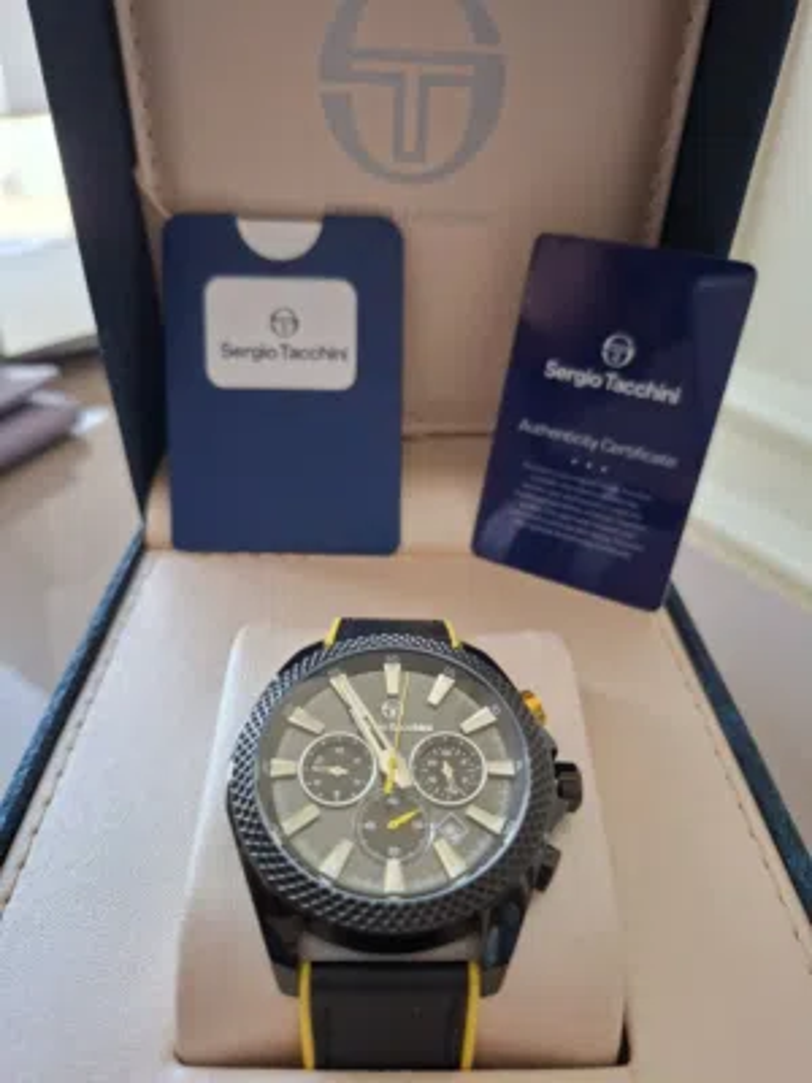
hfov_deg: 58.9
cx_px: 406
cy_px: 542
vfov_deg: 73.9
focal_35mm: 23
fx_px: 719
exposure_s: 1/50
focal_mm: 5.54
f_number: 1.8
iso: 320
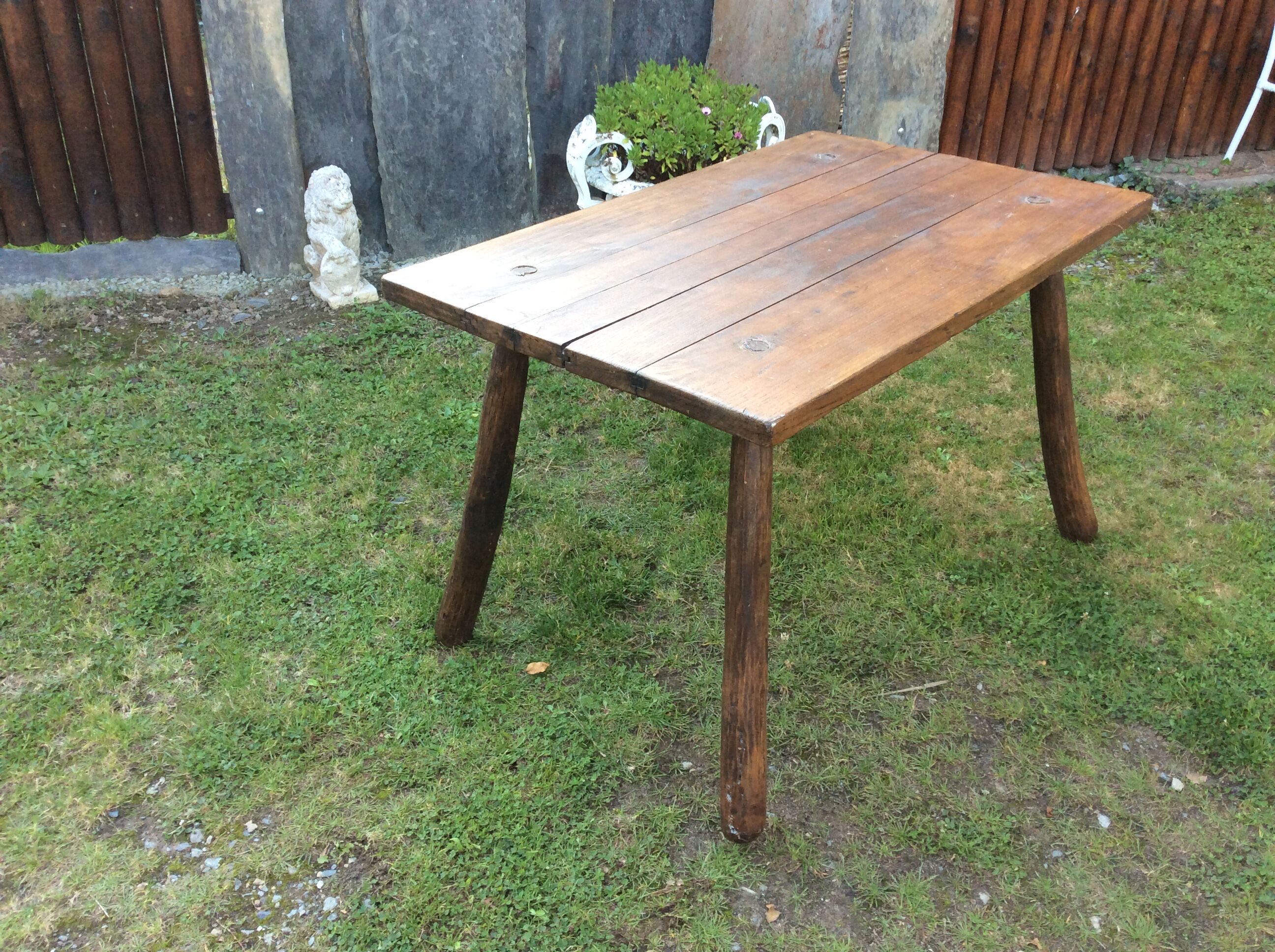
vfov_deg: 44.1
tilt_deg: -31.2
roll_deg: -0.5
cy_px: 476
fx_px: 1177
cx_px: 638
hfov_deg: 56.9
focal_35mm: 32
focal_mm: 3.3
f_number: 2.4
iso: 64
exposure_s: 1/100
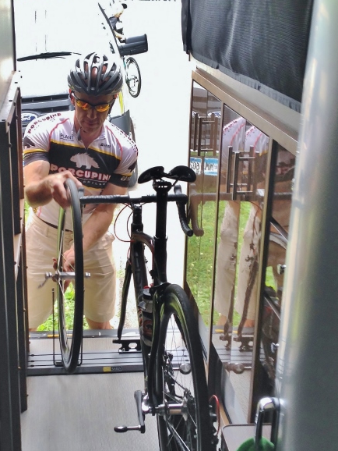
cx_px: 99
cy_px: 242
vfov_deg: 31.2
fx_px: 807
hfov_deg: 23.5
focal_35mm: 62
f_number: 2.4
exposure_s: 1/40
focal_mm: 4.28
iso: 50
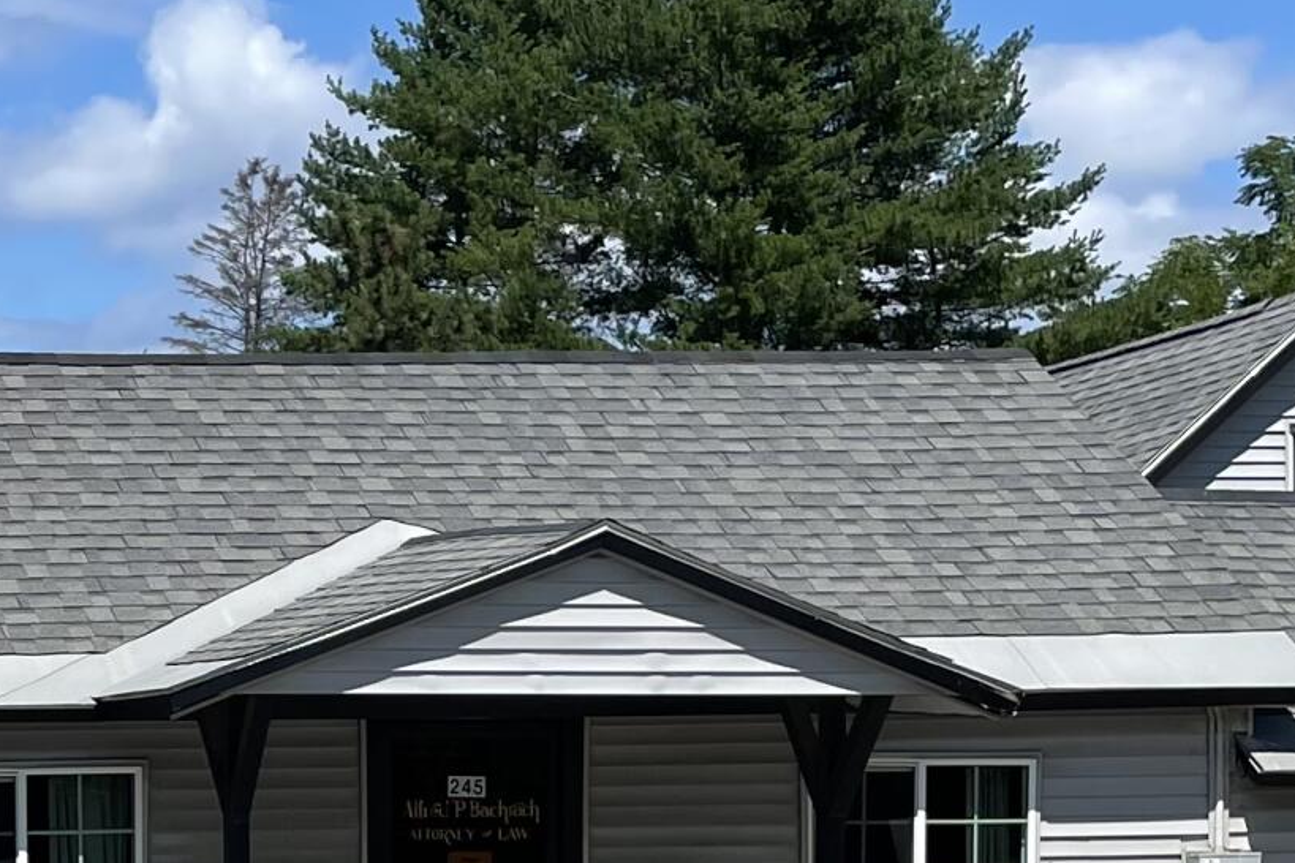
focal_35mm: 99
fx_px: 3561
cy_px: 964
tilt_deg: -2.2
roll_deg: +0.7
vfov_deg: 13.5
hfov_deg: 19.2
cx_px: -345
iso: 32
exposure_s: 1/4292
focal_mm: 4.2
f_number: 1.6
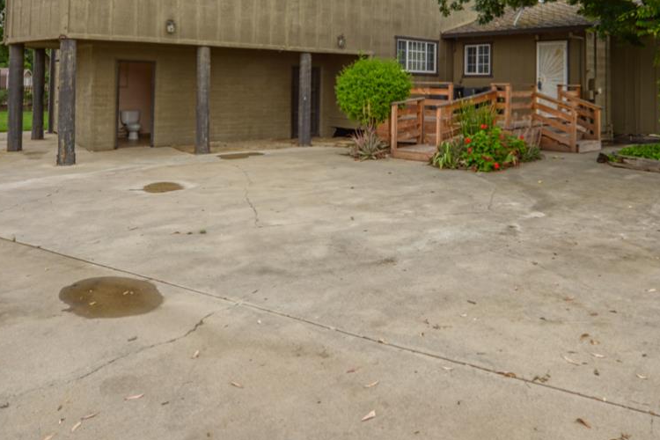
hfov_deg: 64.6
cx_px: 409
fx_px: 513
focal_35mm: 28
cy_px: 81
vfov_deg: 43.9
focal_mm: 14
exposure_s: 1/250
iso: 400
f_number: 10
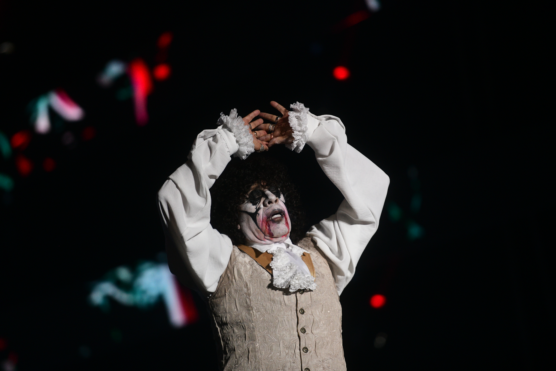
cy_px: 186
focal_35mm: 195
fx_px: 3011
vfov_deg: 7.0
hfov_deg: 10.5
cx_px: 278
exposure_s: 1/400
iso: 2500
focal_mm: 195
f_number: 2.8
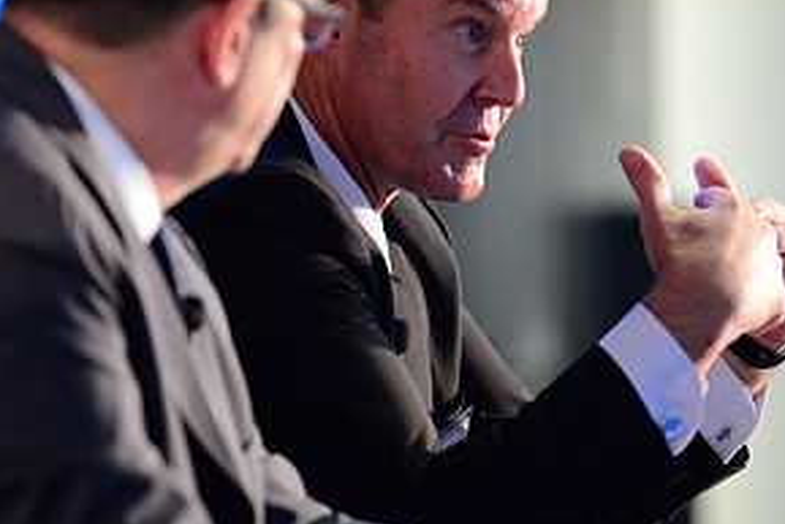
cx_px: 454
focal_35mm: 401
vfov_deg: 3.4
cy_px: 189
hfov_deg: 5.1
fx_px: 8748
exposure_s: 1/125
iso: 4000
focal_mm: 200
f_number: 2.8
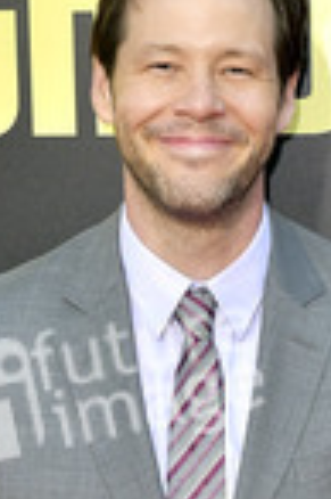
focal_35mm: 192
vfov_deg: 10.6
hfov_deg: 7.1
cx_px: 189
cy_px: 561
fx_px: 2654
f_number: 6.3
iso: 500
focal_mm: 70
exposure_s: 1/320
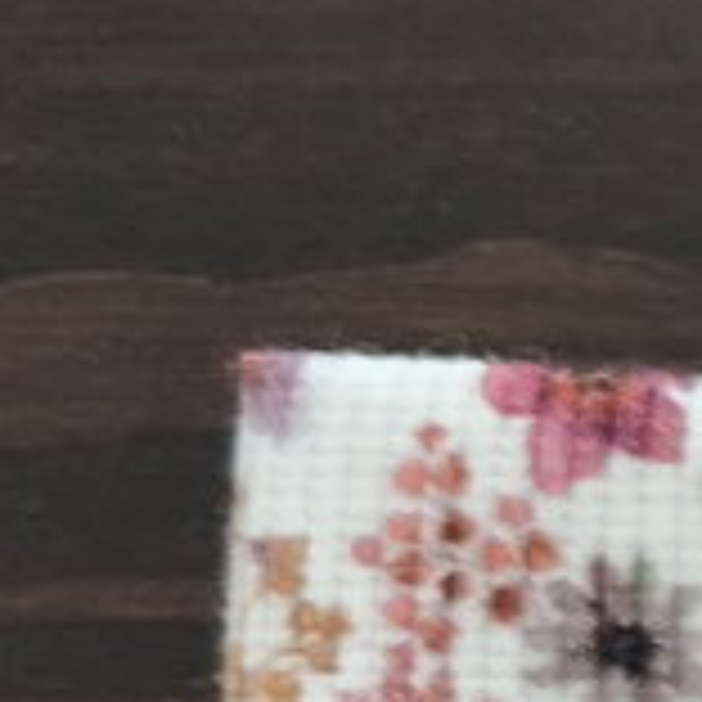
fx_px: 3717
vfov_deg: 10.5
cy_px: 1017
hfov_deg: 8.1
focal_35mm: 162
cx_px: 2529
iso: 640
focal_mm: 6.57
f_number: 1.6
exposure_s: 1/50
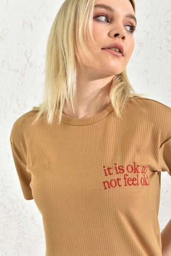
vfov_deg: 39.5
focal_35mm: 50
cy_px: 111
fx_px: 356
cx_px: 106
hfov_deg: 26.9
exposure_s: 1/160
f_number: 7.1
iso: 100
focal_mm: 40
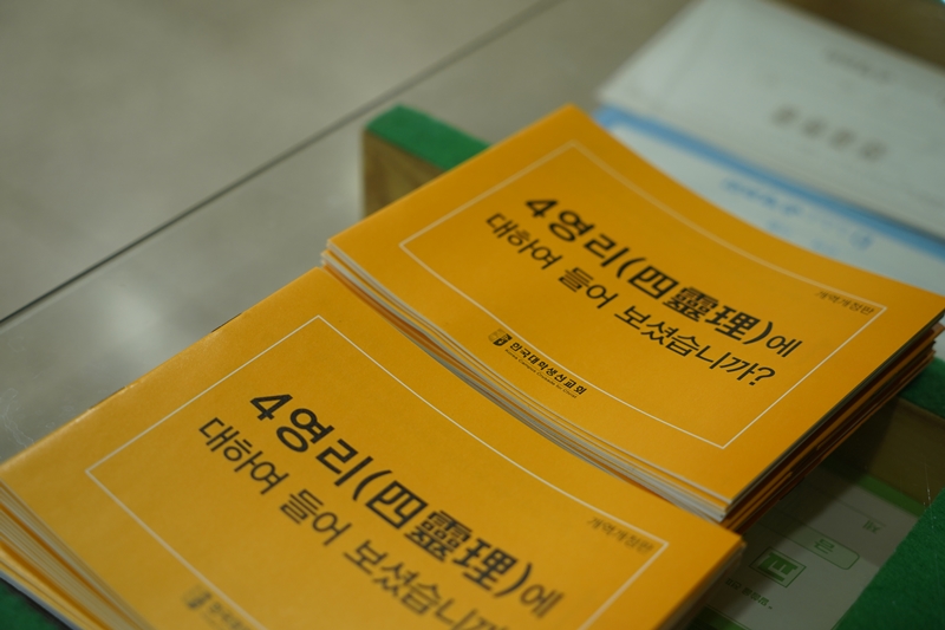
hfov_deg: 38.2
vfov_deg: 26.0
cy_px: 315
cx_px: 472
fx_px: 1365
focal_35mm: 52
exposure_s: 1/60
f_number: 4
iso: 640
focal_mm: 52
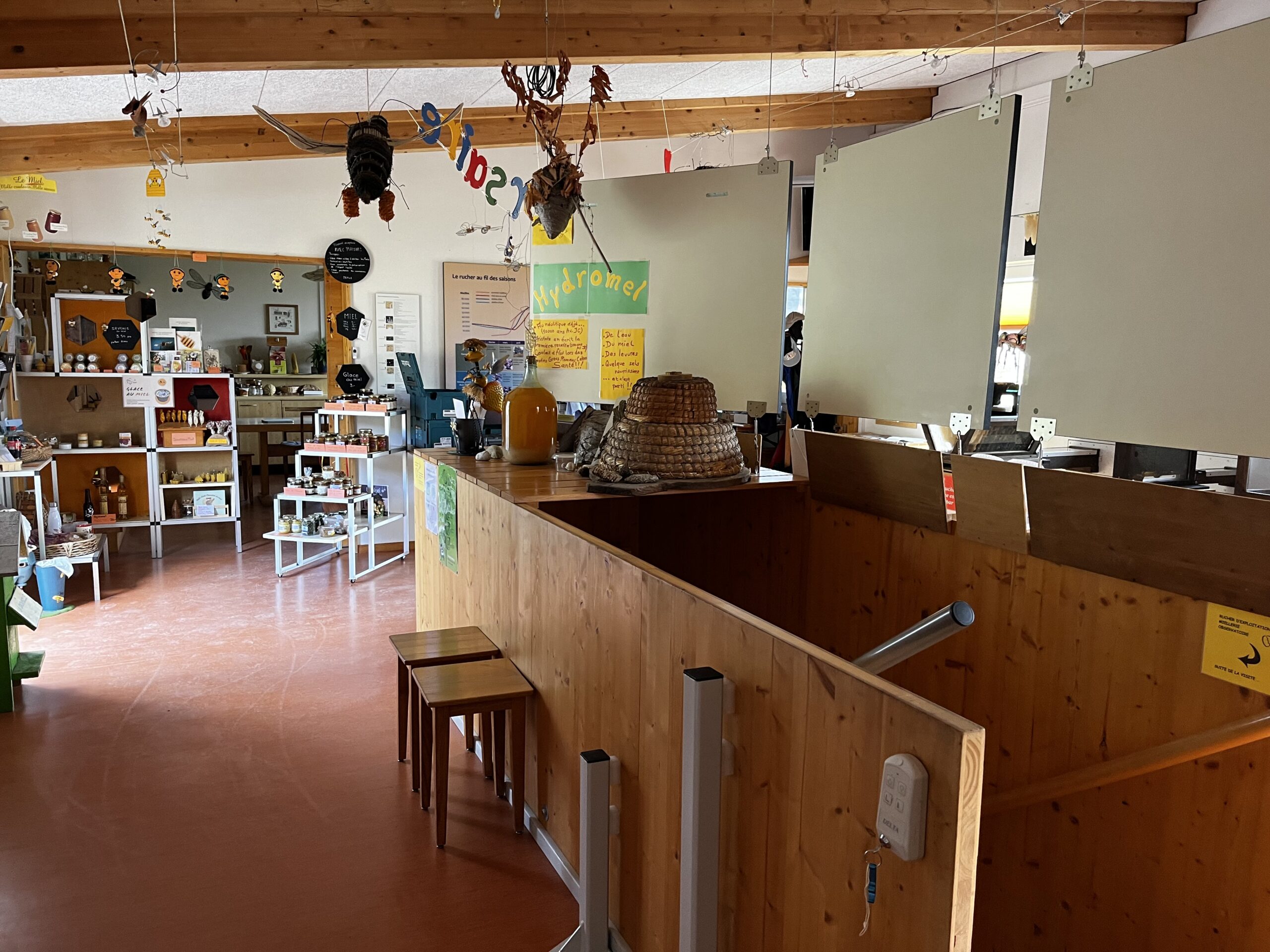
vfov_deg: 53.1
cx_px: 635
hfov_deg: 67.3
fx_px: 954
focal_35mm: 26
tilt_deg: -8.3
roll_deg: -2.6
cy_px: 476
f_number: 1.6
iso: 125
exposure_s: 1/66
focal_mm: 5.1
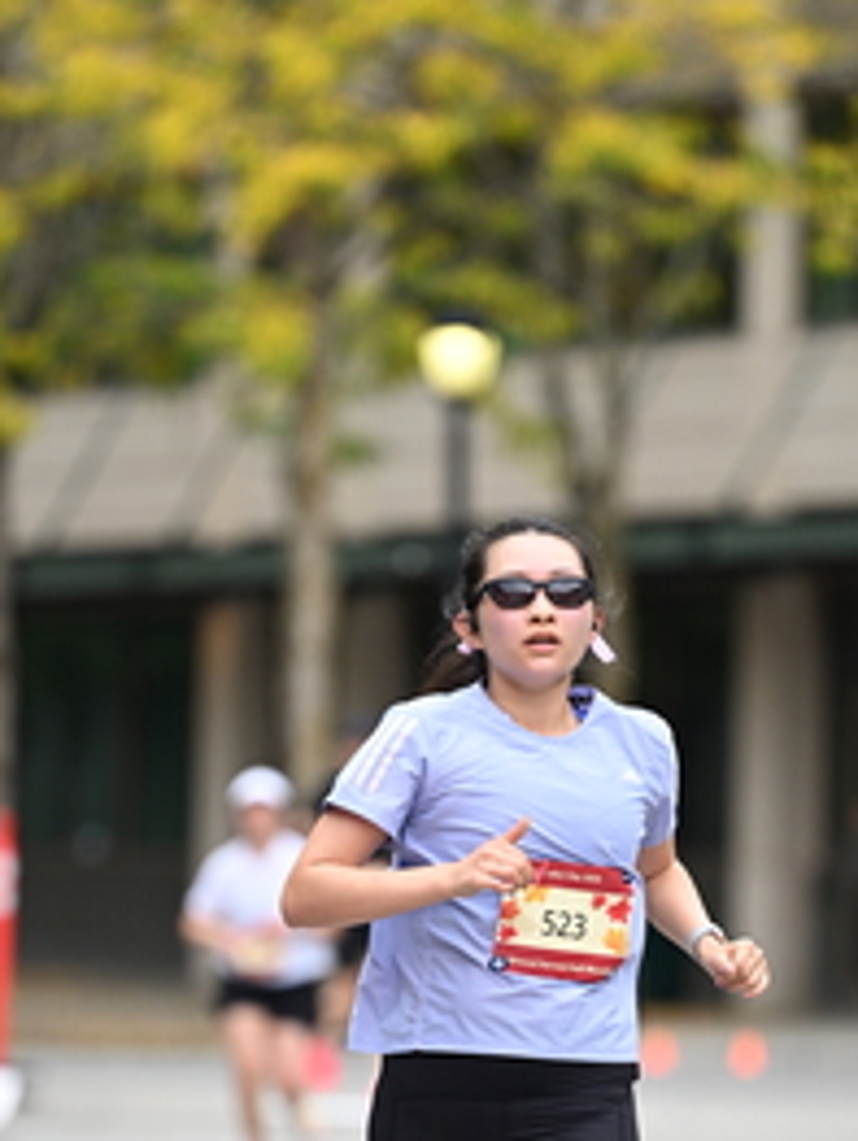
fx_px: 11977
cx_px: 507
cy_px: 954
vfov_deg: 5.4
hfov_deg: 4.1
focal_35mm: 363
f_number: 2.8
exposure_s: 1/2000
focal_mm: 180
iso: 640
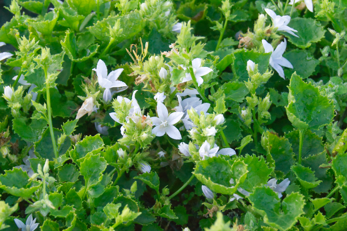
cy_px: 116
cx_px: 174
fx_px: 795
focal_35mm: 82
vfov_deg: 16.6
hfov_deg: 24.6
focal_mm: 55
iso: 3200
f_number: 10
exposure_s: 1/200
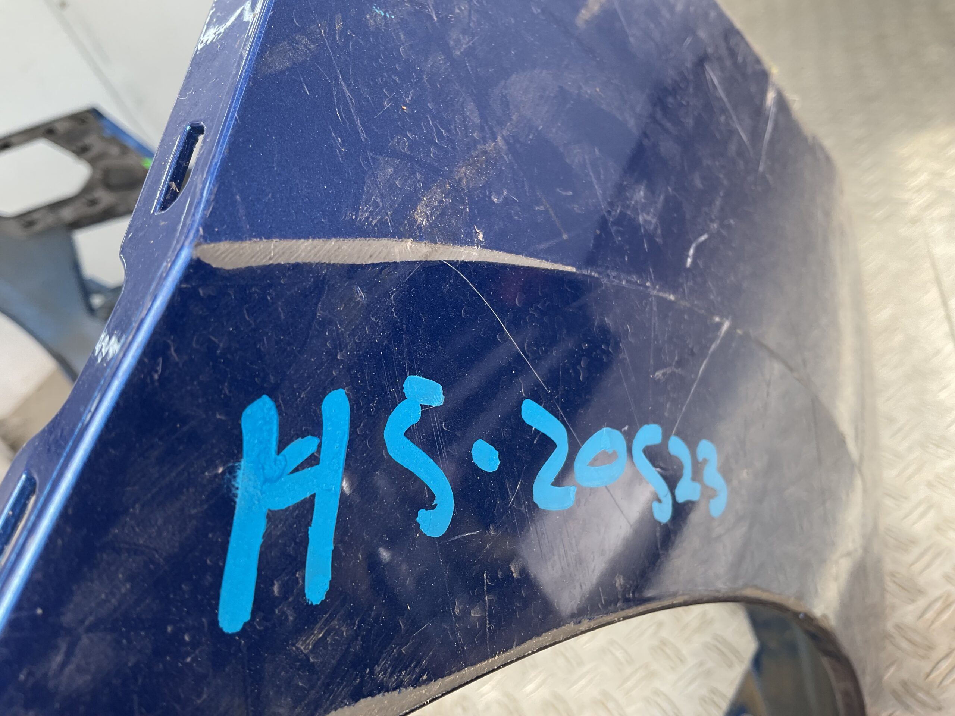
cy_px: 358
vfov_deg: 48.2
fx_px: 800
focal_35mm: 29
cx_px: 478
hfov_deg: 61.7
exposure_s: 1/100
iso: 20
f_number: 1.8
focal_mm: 3
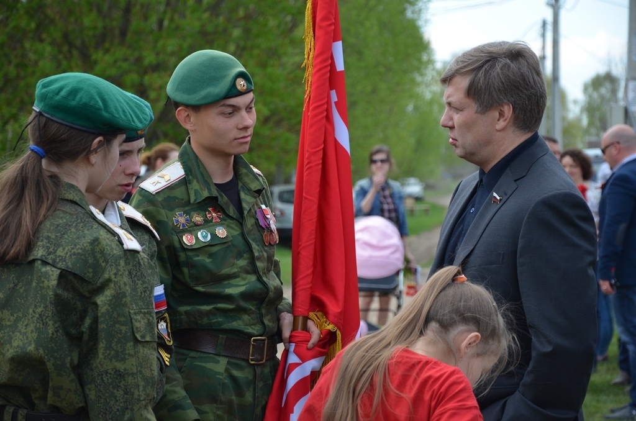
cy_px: 210
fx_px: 2248
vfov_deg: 10.7
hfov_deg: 16.1
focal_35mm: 128
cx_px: 318
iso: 360
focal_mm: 85
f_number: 5.6
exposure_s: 1/500
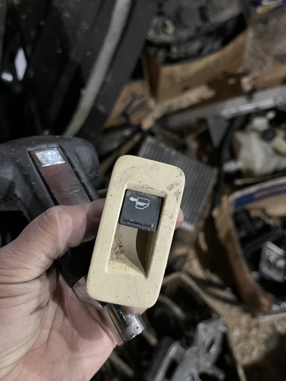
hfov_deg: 53.1
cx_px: 143
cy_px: 190
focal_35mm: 26
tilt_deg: -65.6
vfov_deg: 67.3
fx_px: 286
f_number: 1.6
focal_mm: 5.1
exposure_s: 1/25
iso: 500
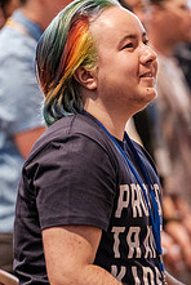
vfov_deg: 4.8
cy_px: 183
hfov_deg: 3.2
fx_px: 3387
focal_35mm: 427
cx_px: 145
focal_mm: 140
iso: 3200
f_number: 2.8
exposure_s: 1/70
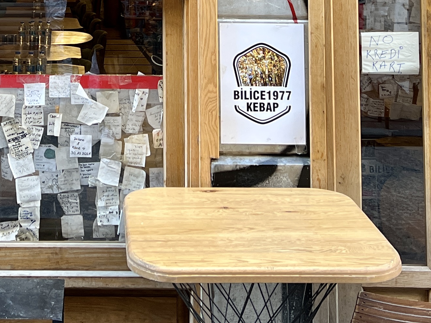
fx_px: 984
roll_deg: -0.3
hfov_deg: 24.3
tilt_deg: +2.8
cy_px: -140
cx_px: 80
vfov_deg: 17.1
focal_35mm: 79
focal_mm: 5.7
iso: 100
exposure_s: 1/100
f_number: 1.5
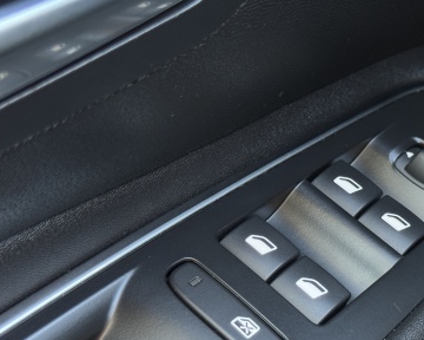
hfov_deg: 24.1
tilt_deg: -45.7
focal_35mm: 78
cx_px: 325
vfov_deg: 19.6
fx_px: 979
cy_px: 196
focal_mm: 6.76
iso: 250
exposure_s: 1/48
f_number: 1.78
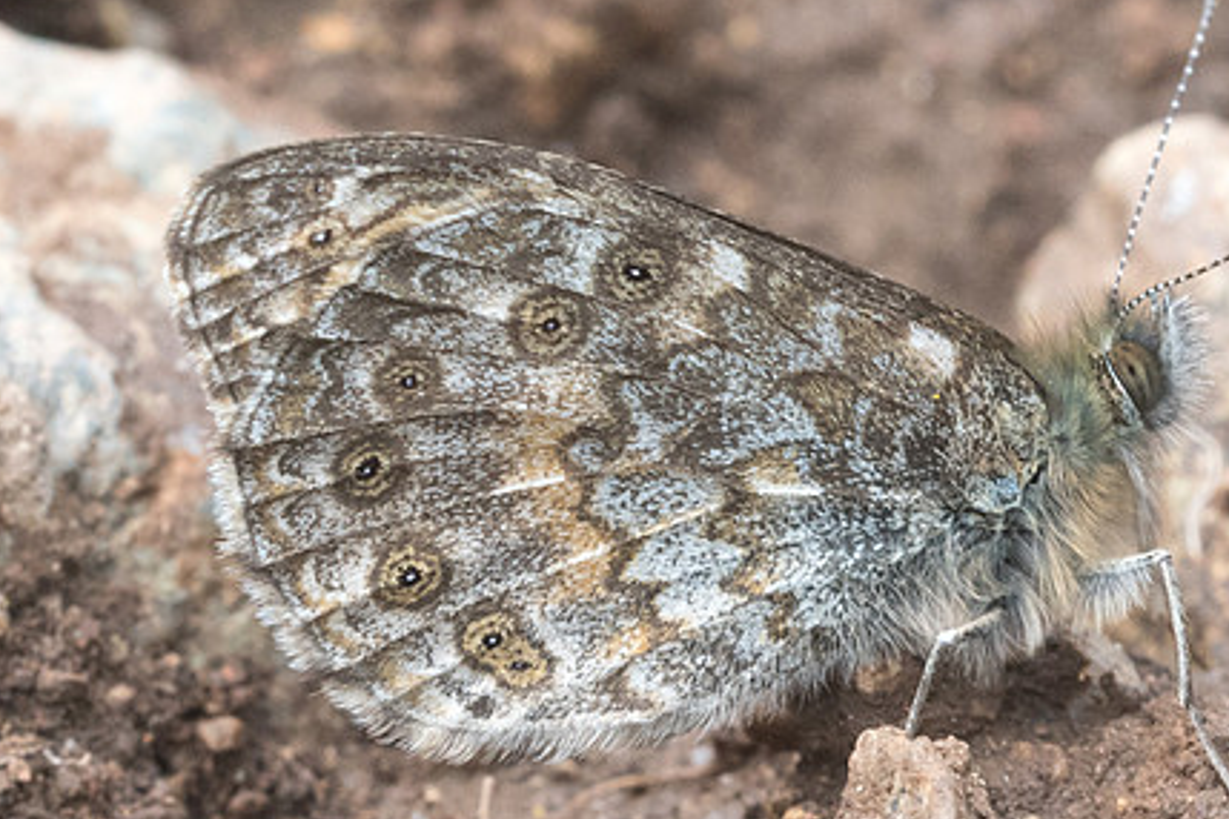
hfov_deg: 3.0
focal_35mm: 682
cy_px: 465
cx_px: 853
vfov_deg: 2.0
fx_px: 23281
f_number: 13
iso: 800
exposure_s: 1/320
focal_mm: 150
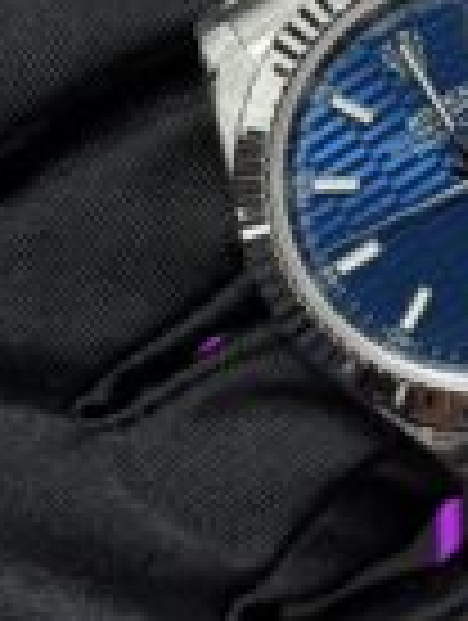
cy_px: 158
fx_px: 2498
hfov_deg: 10.6
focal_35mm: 139
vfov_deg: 14.1
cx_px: 500
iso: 125
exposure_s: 1/60
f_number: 1.78
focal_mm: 6.76
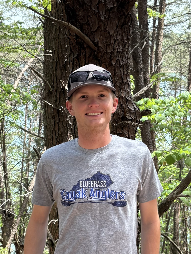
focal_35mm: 26
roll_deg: +0.8
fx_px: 191
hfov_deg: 53.1
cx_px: 96
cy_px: 127
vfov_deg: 67.3
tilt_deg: -11.3
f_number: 1.6
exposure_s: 1/402
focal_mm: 5.96
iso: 64
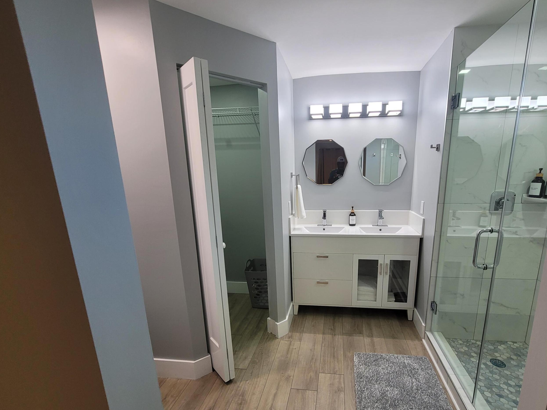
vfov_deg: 81.3
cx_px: 305
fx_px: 237
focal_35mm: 15
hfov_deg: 97.7
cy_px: 233
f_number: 2.2
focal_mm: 2.2
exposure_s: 1/60
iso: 125
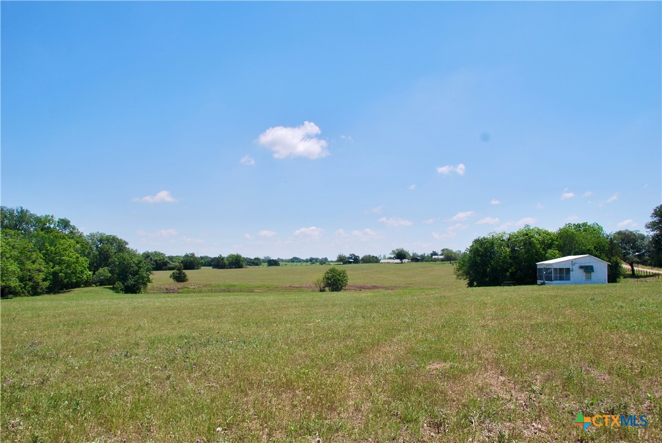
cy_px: 222
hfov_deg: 57.2
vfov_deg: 40.0
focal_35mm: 33
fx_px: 607
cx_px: 331
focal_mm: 22
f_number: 8
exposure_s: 1/250
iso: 100
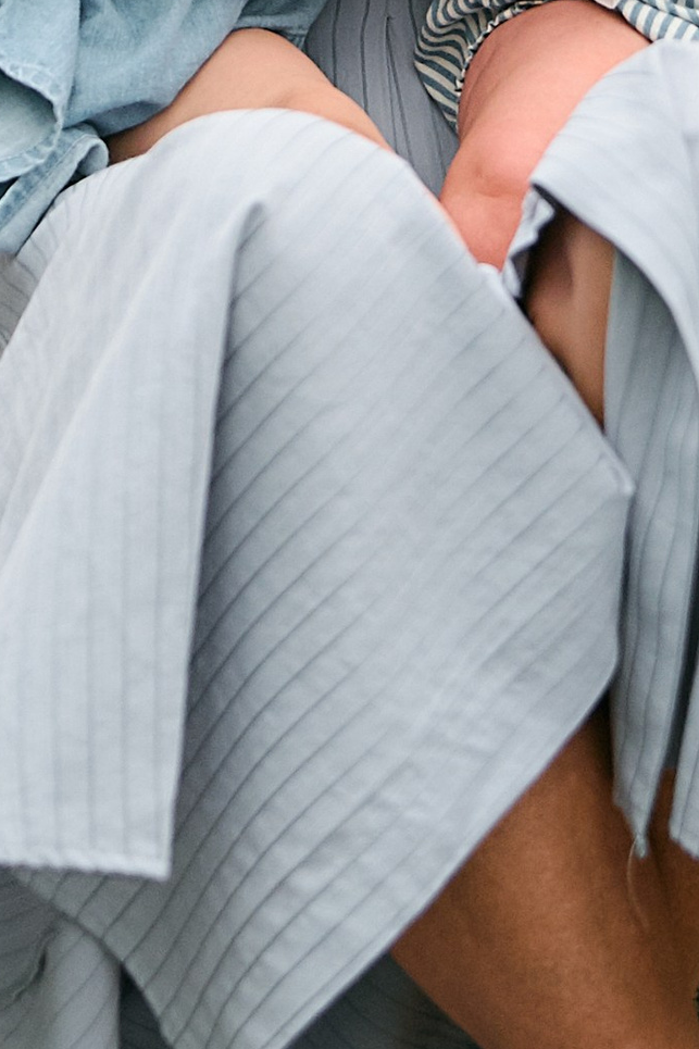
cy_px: -319
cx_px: 352
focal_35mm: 203
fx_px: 5914
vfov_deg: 9.9
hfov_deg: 6.8
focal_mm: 51
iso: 640
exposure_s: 1/800
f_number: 2.2
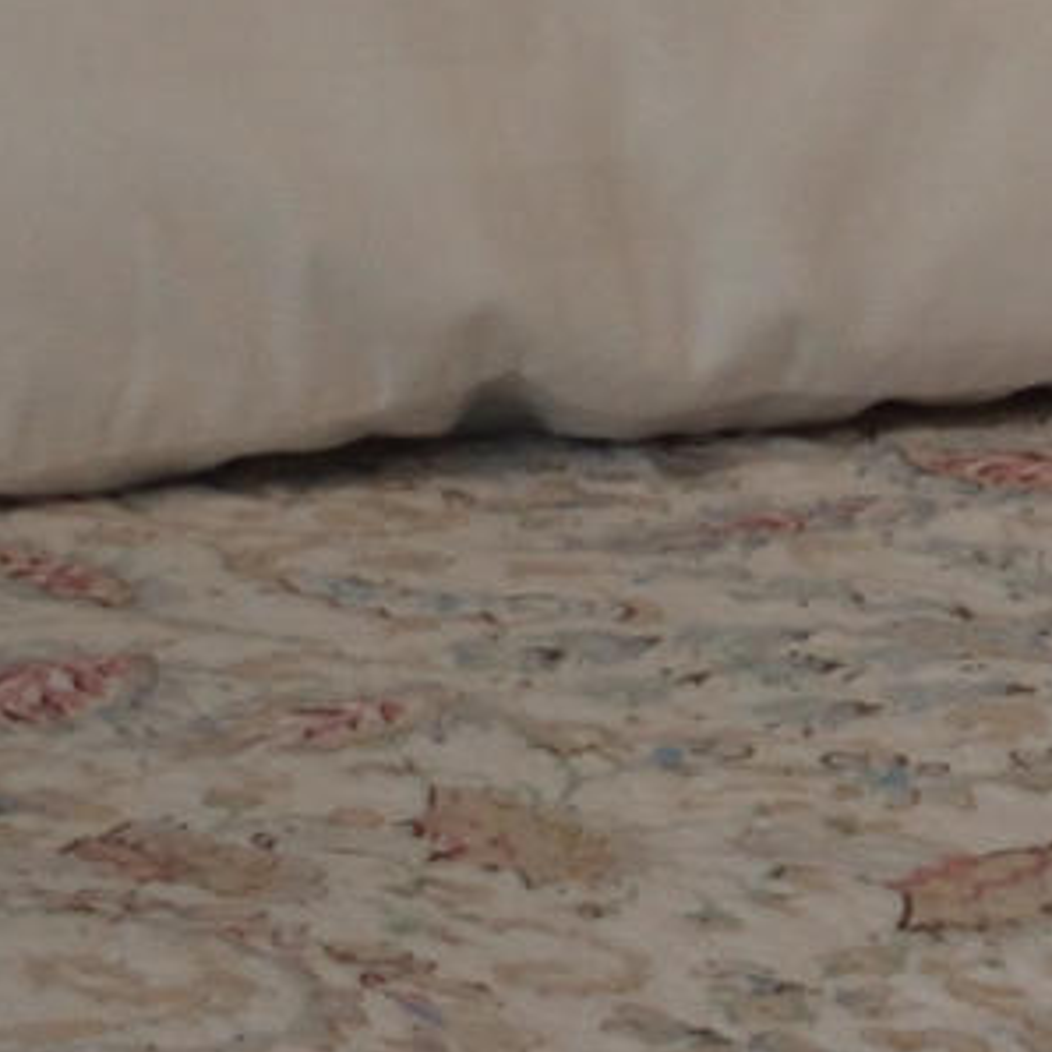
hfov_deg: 4.1
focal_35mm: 411
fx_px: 14131
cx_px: 3393
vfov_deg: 4.2
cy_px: -946
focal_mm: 32
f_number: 4.5
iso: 640
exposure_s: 1/60
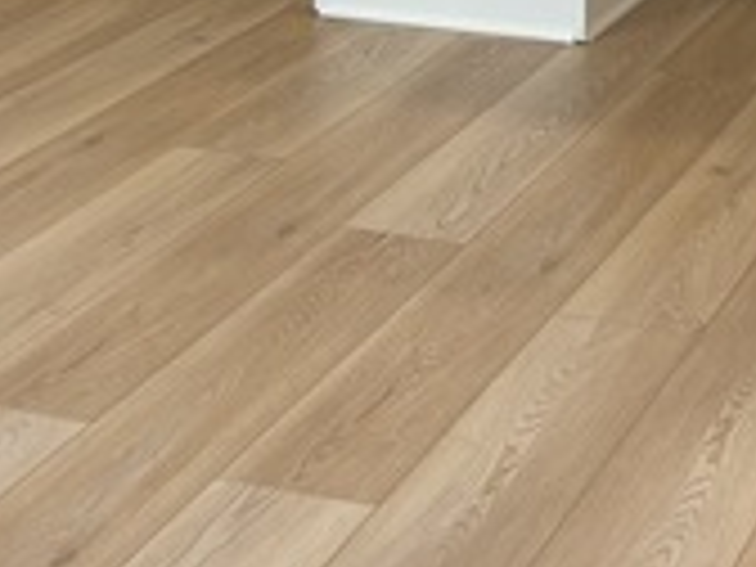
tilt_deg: -3.6
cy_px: -486
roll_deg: -0.2
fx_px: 2249
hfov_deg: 19.0
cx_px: 560
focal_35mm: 103
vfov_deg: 12.9
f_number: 1.6
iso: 100
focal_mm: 5.96
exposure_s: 1/60
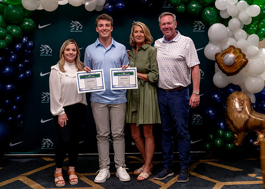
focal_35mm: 54
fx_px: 409
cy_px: 94
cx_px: 145
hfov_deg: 35.9
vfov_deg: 26.1
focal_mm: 50
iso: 640
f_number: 1.2
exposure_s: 1/320
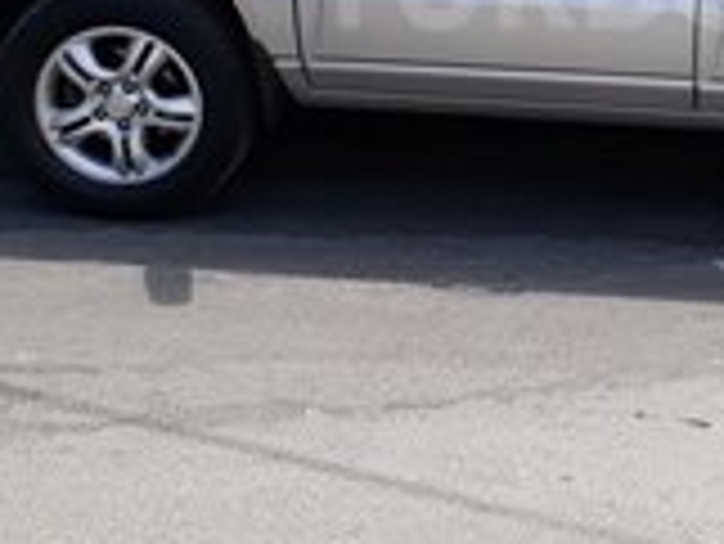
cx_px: 657
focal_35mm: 83
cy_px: -22
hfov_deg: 22.9
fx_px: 1737
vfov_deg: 17.3
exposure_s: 1/708
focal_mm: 3.6
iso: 40
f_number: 1.9
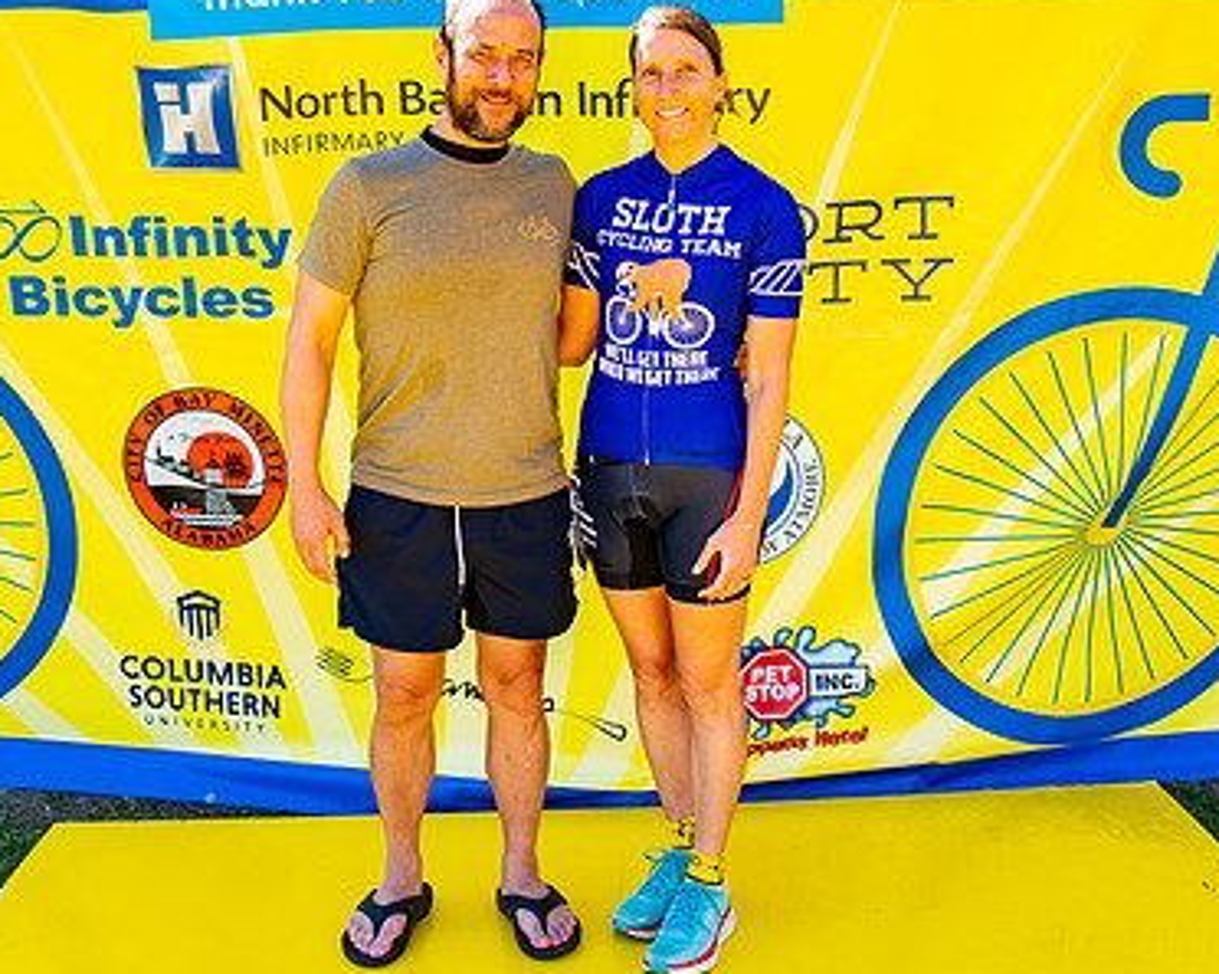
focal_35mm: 49
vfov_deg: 30.7
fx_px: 1766
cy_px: 370
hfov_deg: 38.1
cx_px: 577
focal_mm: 26
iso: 100
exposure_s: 1/200
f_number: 2.8
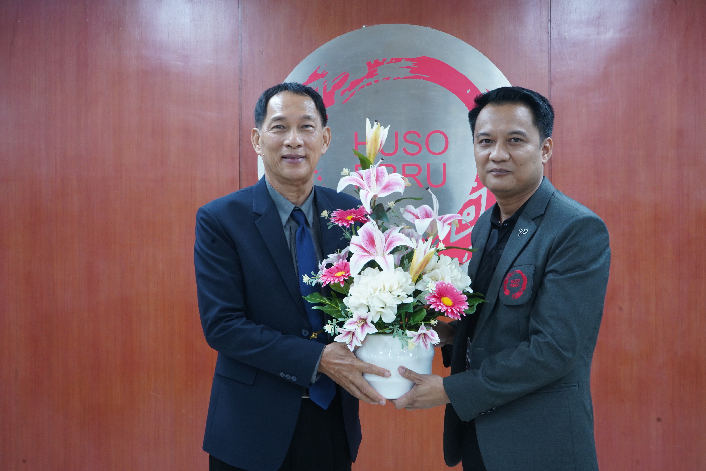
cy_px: 236
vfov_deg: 28.6
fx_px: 922
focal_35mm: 47
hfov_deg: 41.9
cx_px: 353
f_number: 14
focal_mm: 47
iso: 2500
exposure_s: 1/15
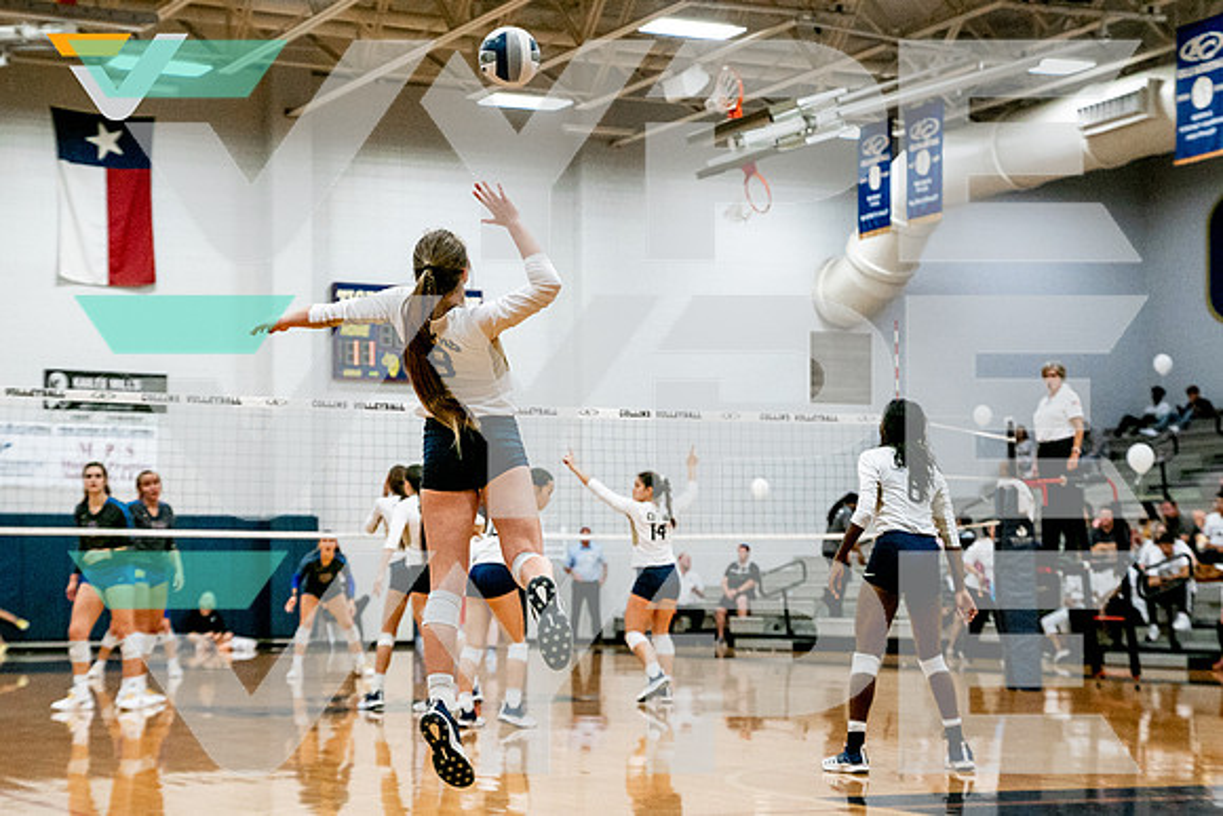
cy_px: 482
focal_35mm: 73
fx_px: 2489
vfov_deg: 18.6
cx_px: 553
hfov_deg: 27.6
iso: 2000
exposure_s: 1/1500
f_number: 2.8
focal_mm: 62
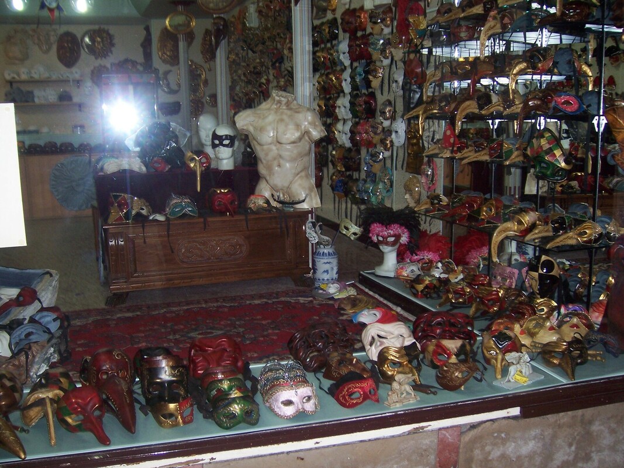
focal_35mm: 36
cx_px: 312
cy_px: 234
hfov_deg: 51.4
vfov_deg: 39.6
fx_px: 649
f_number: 2.8
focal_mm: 6.2
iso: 125
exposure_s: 1/60
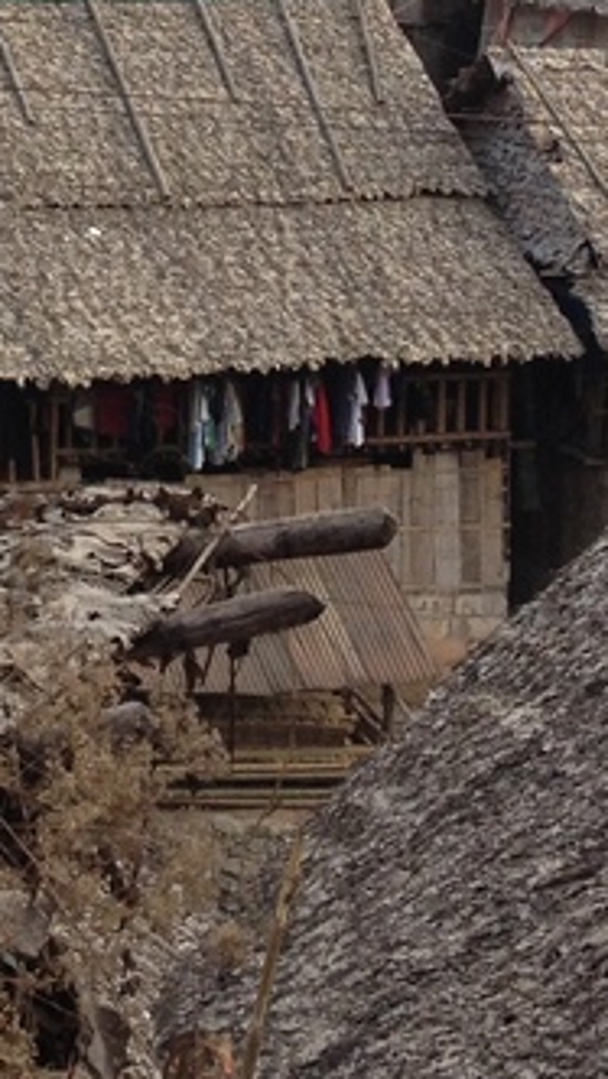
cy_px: -257
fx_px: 3951
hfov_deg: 8.6
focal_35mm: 138
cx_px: -260
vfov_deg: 15.0
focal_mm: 4.28
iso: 50
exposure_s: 1/179
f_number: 2.4
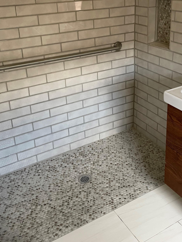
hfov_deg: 35.8
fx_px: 280
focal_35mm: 40
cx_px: 108
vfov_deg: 46.0
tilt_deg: -18.8
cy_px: 78
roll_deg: +3.0
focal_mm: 4.2
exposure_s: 1/62
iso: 125
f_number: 1.6
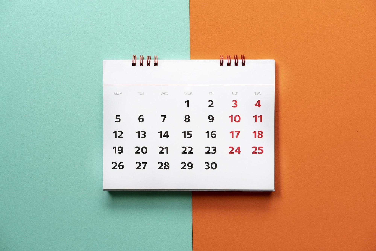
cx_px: 188
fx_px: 574
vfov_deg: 24.6
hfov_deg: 36.2
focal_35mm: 55
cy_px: 126
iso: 500
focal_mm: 55
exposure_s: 1/100
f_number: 6.3
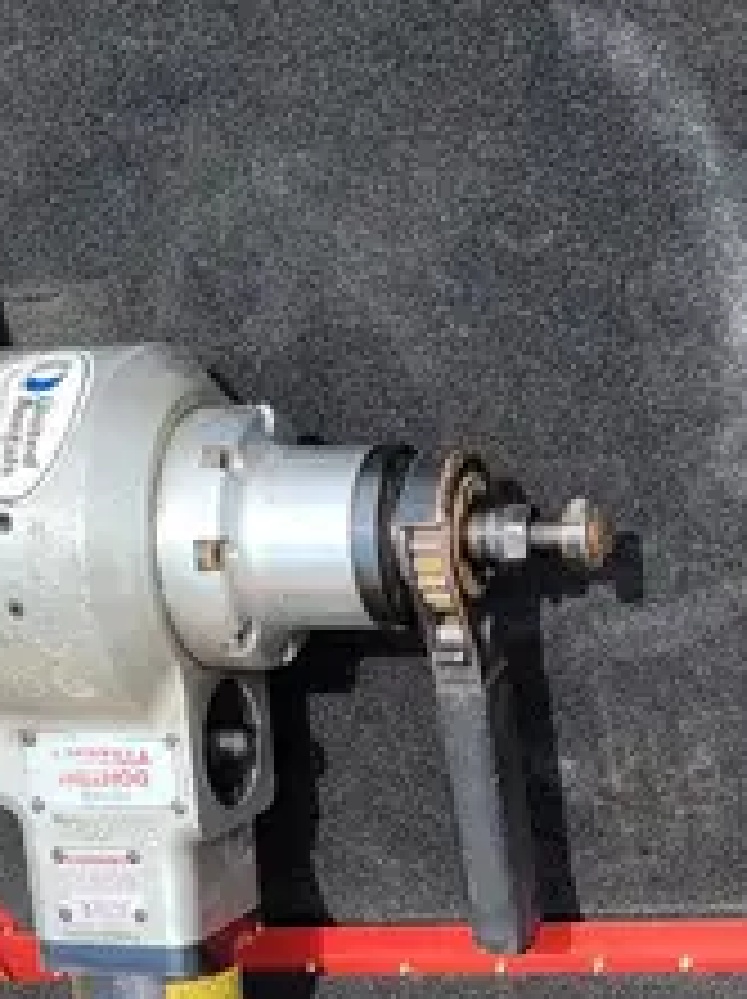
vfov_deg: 21.5
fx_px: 2479
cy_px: 1127
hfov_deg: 17.1
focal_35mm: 86
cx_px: 540
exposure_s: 1/1457
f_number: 1.8
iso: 40
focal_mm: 5.4
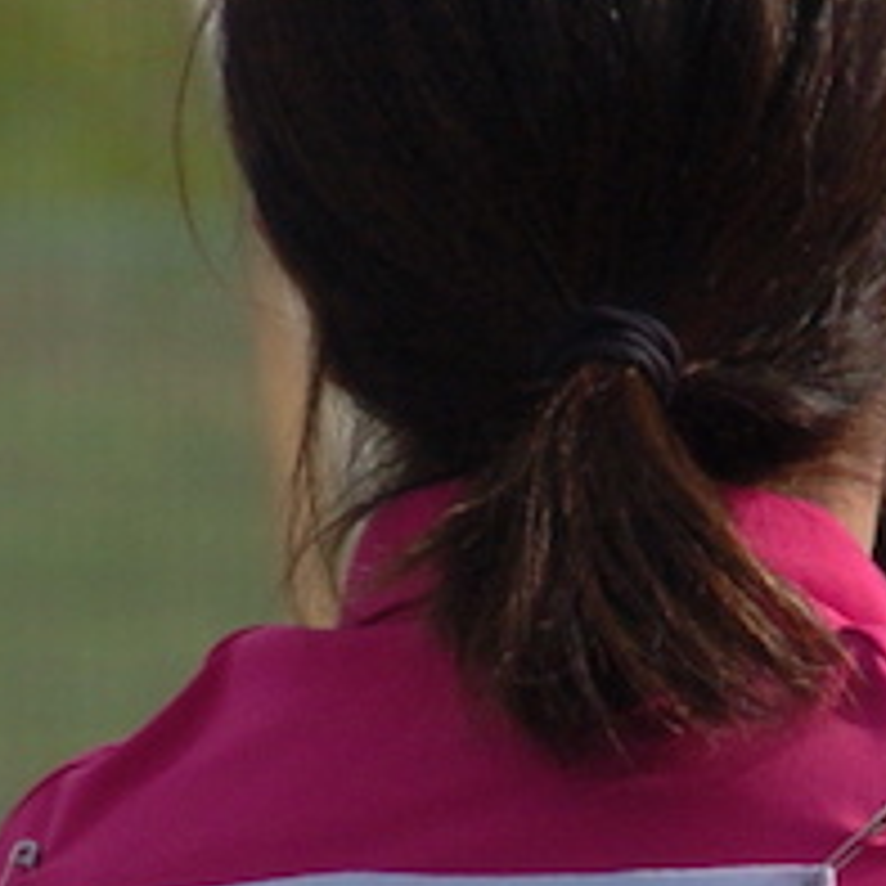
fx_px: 39324
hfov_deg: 1.3
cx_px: 540
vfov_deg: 1.3
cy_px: 924
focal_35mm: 1358
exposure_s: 1/500
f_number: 8.5
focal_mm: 210
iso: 400
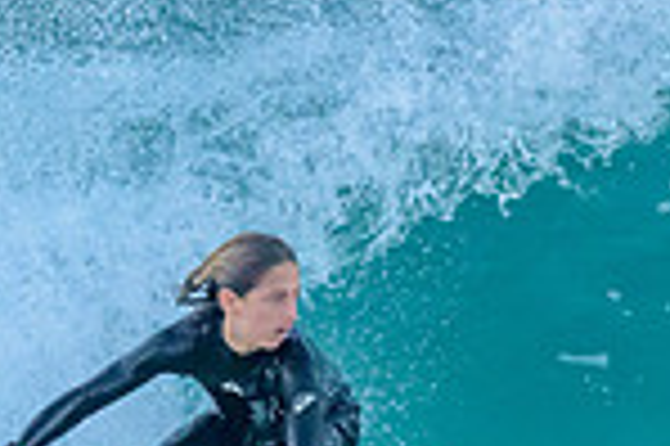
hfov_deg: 0.5
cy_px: 380
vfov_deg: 0.4
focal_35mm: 3818
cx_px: 560
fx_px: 70978
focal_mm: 800
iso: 4500
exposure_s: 1/1250
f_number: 6.3
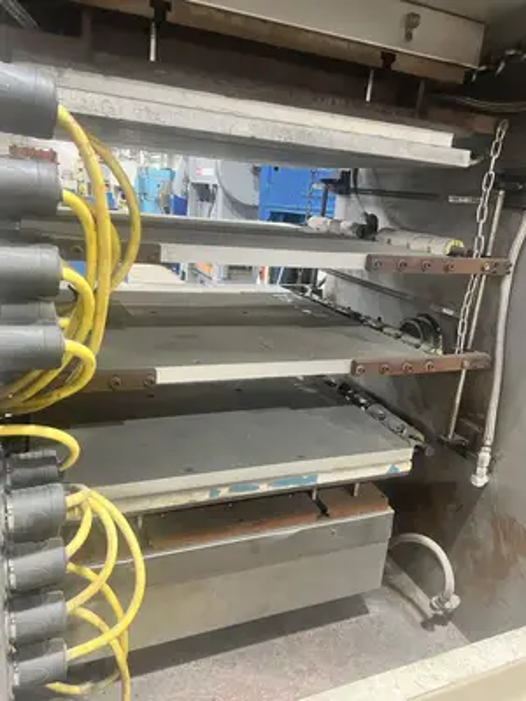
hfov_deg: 53.1
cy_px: 350
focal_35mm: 26
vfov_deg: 67.3
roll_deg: -6.5
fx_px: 527
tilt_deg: -14.4
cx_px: 263
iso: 200
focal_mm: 5.7
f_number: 1.5
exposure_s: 1/60
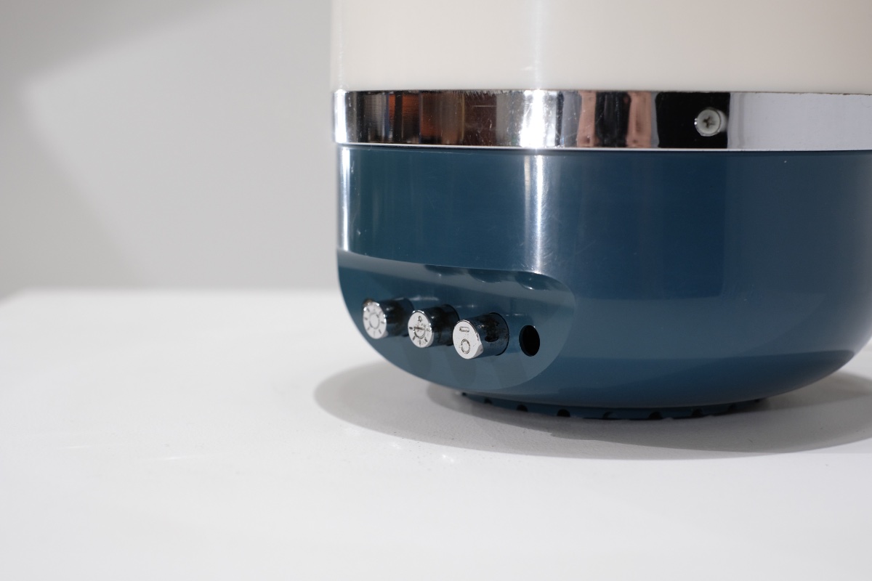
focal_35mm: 53
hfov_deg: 37.5
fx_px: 1284
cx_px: 436
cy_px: 290
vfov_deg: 25.5
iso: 800
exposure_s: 1/120
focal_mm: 35
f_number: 4.5
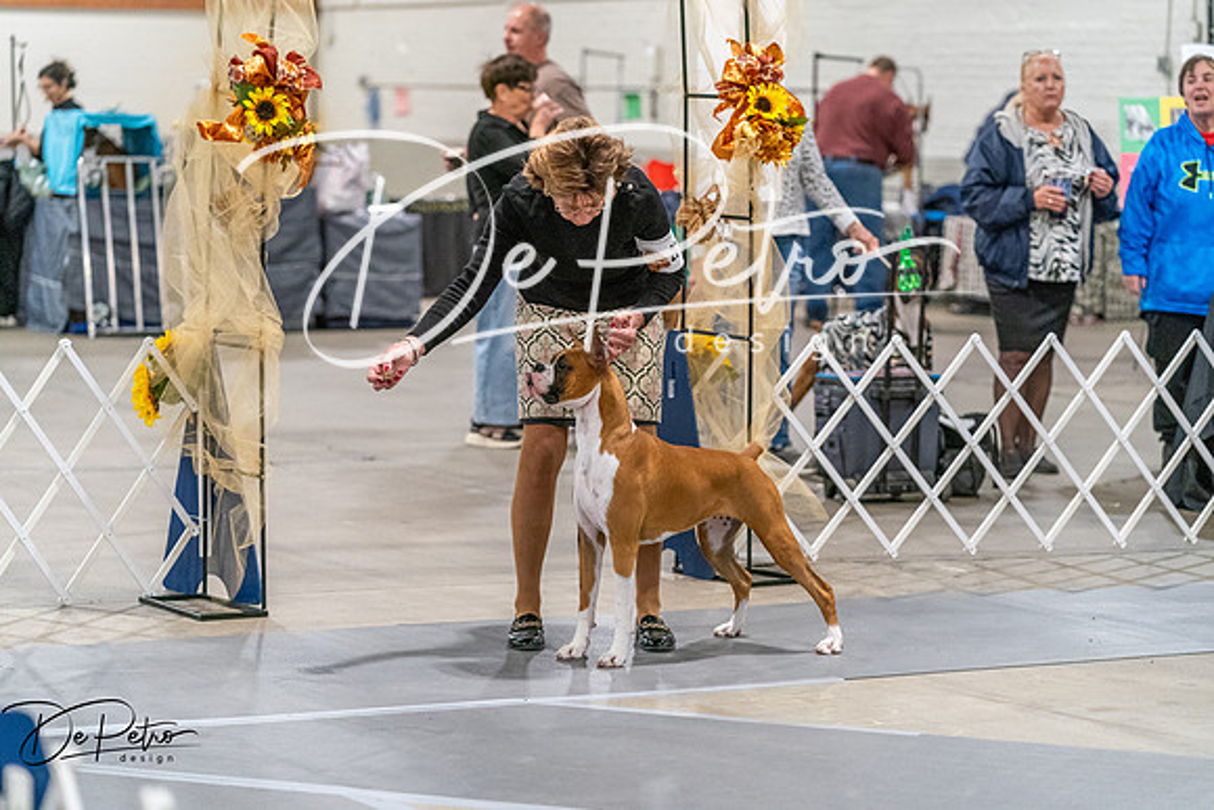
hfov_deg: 18.3
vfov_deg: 12.2
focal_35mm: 112
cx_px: 607
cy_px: 405
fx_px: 3778
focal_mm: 112
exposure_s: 1/250
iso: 6400
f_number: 3.5
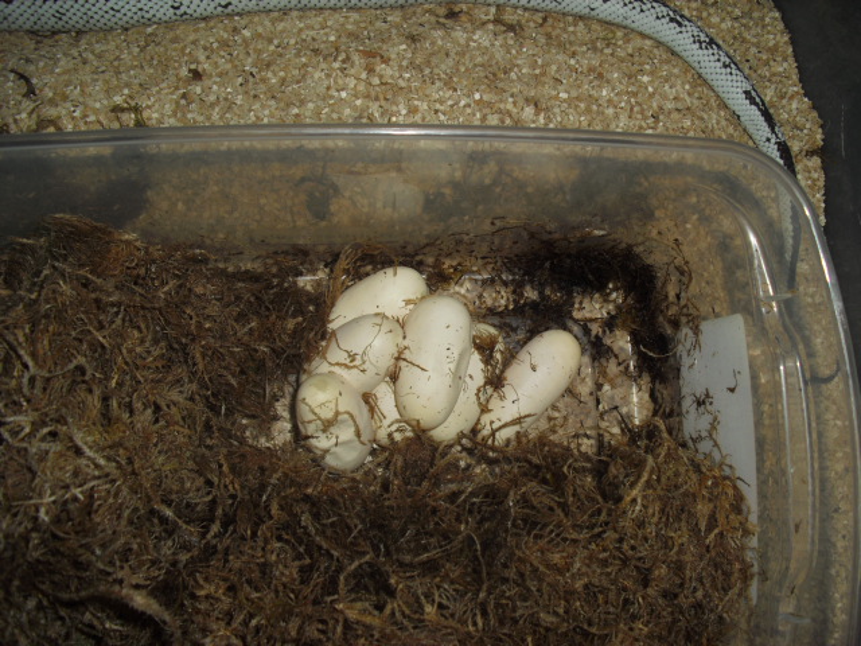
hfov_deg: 51.4
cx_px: 430
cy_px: 323
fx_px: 895
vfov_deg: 39.7
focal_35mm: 36
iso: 100
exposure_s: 1/60
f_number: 3.1
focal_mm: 6.3
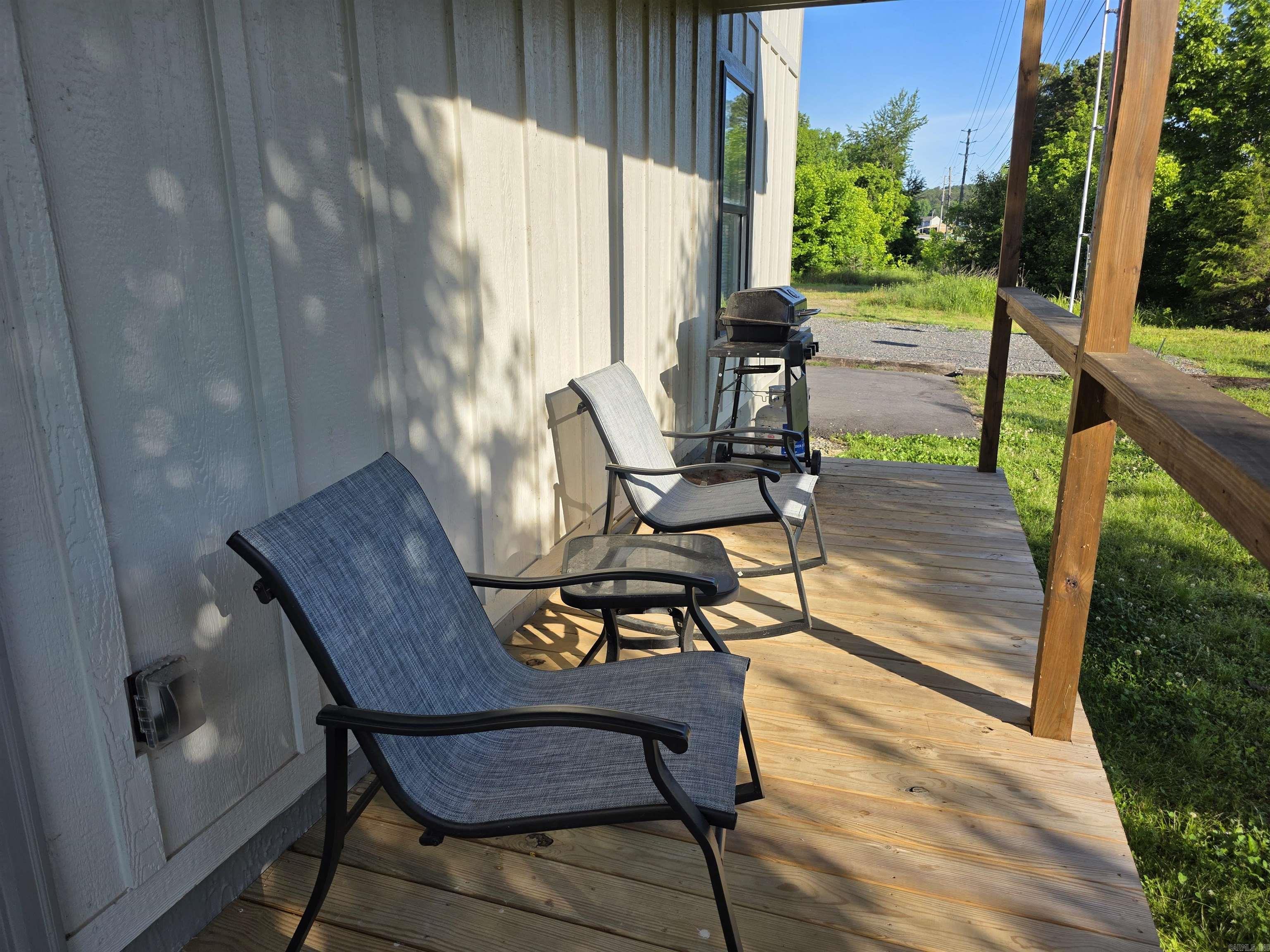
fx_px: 844
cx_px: 635
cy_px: 476
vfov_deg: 58.9
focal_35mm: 23
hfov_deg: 73.9
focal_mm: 6.3
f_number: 1.7
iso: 80
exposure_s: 1/2866
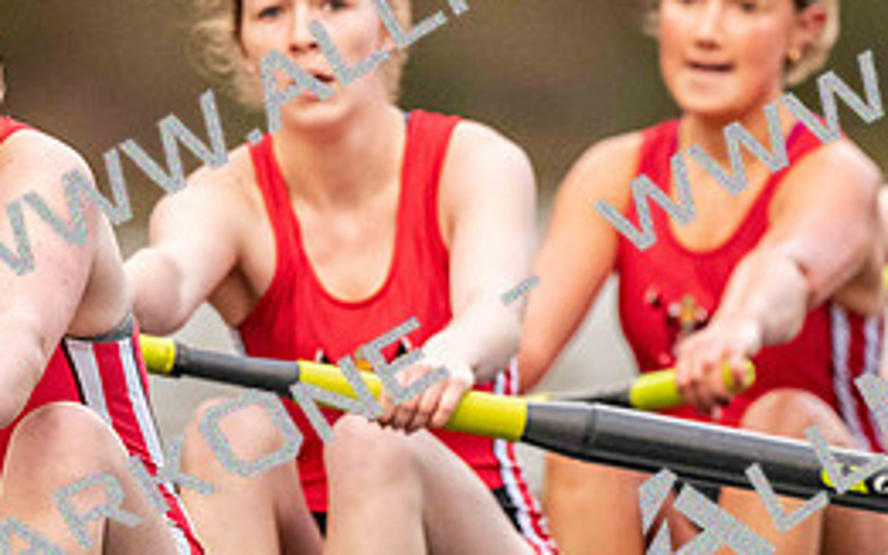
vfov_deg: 1.0
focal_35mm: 1359
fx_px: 32882
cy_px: 308
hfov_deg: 1.5
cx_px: 347
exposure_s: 1/2500
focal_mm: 600
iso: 5000
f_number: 4
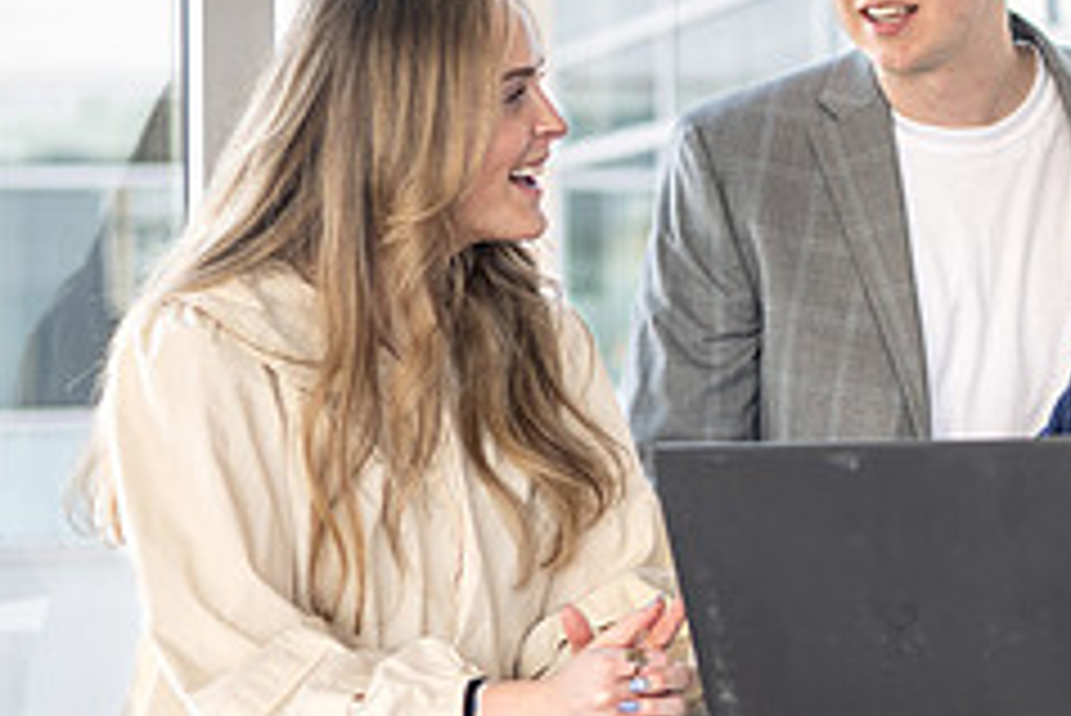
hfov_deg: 16.3
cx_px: 1143
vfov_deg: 11.2
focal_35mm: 122
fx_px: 3632
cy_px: 196
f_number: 2.2
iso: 100
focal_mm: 50
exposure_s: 1/160
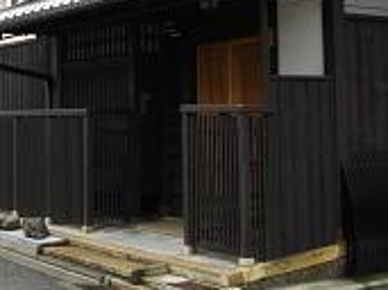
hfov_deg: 25.4
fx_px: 818
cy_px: 14
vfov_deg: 19.7
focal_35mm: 73
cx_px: 1
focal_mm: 5.7
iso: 100
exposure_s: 1/320
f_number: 2.9
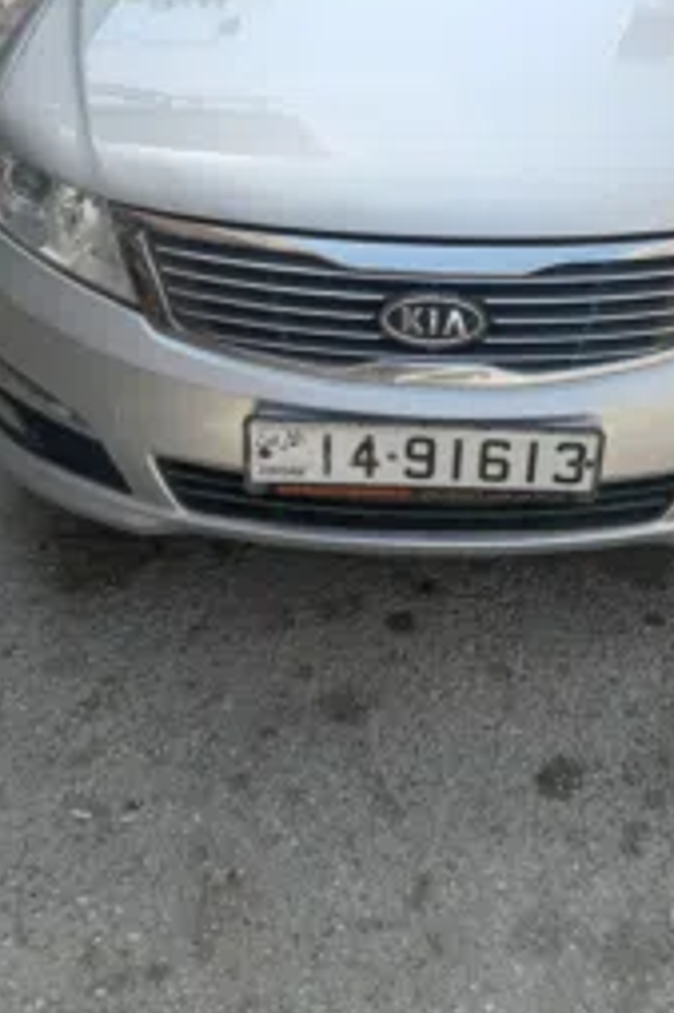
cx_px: 403
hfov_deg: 32.5
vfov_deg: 46.3
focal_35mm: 41
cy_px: 295
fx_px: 1153
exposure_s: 1/190
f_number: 1.8
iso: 102
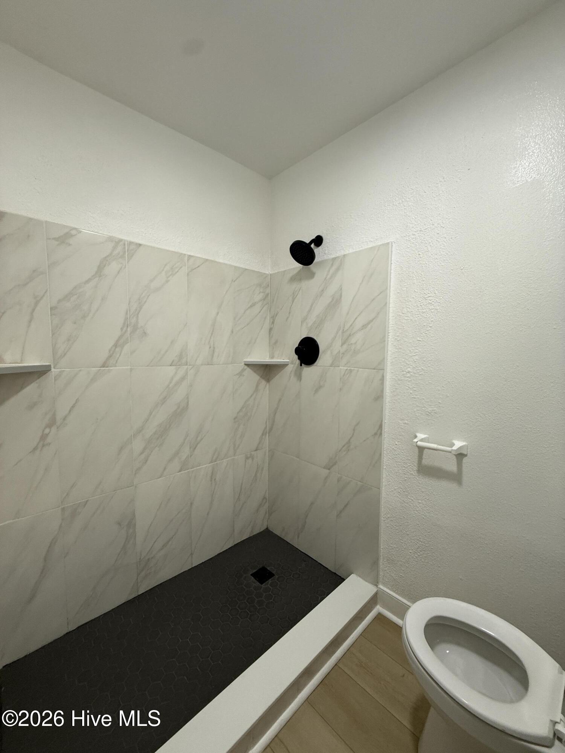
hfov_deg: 85.7
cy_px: 376
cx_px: 282
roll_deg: -0.7
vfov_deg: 102.1
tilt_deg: -3.4
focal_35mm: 14
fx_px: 305
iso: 200
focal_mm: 2.22
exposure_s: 1/120
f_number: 2.2
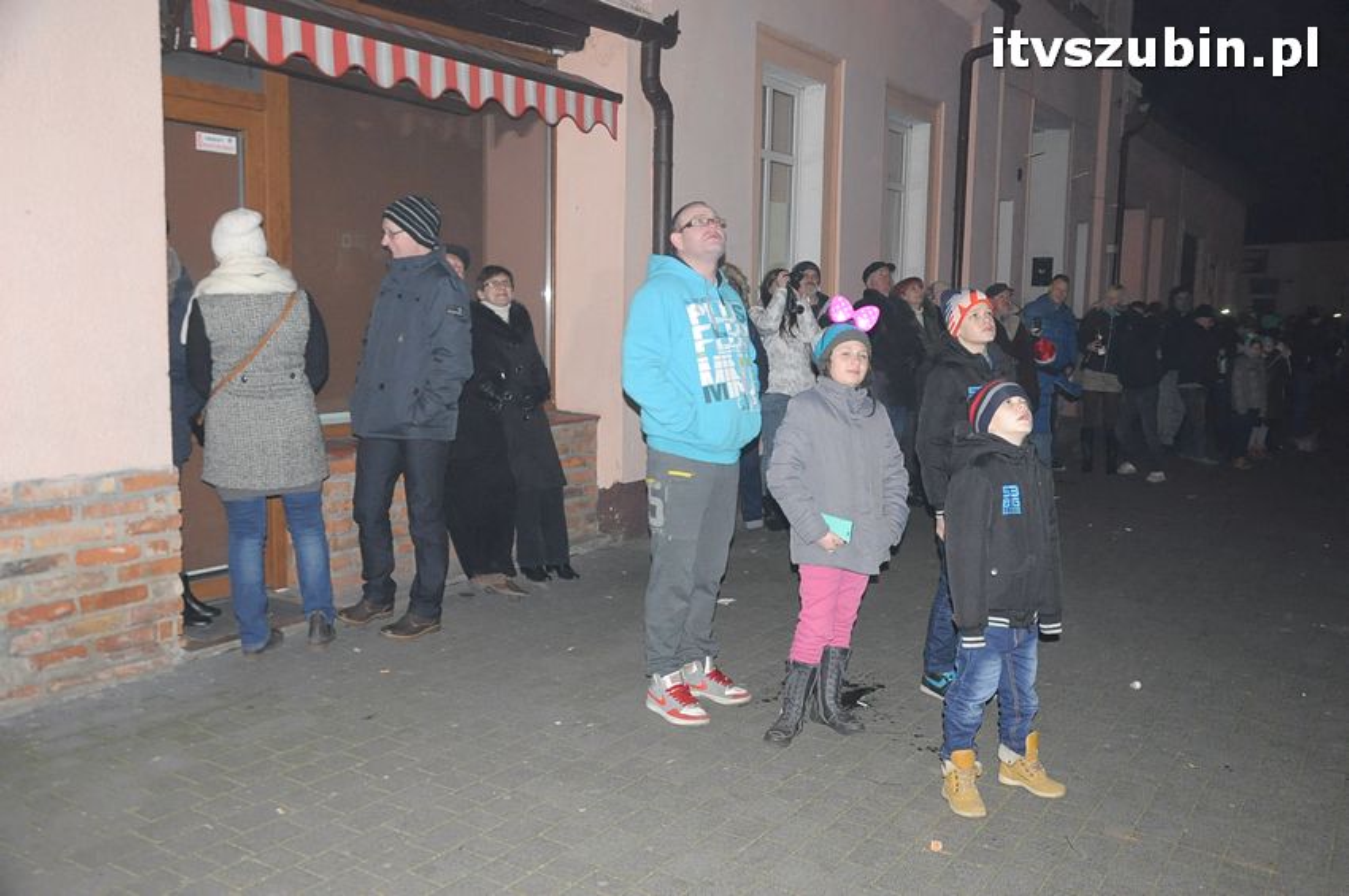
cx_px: 674
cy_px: 448
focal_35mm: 32
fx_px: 1179
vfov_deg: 41.6
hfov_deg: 59.5
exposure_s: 1/60
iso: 1600
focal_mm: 21
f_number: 5
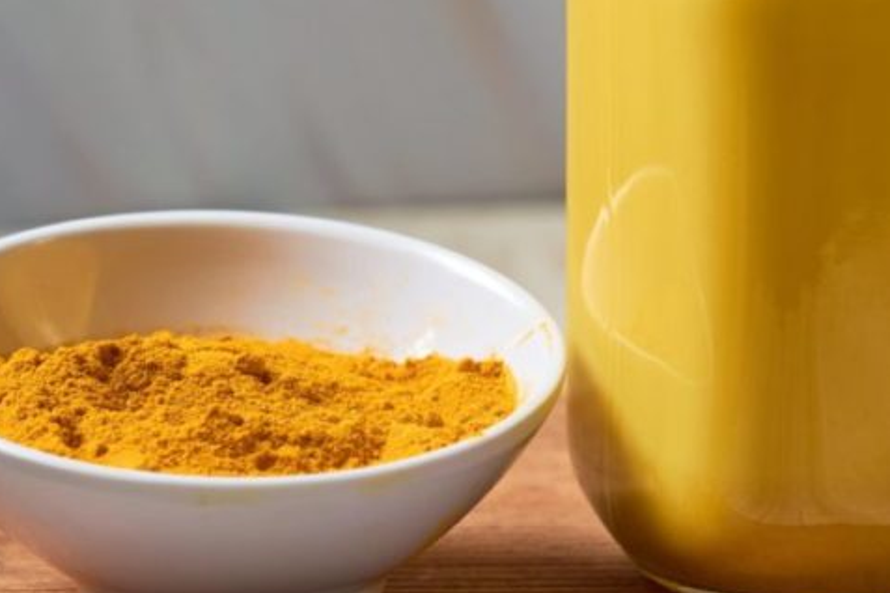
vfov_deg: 8.5
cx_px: 558
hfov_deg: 12.7
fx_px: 3980
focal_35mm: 161
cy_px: 148
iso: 100
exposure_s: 1/160
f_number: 5.6
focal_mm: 50
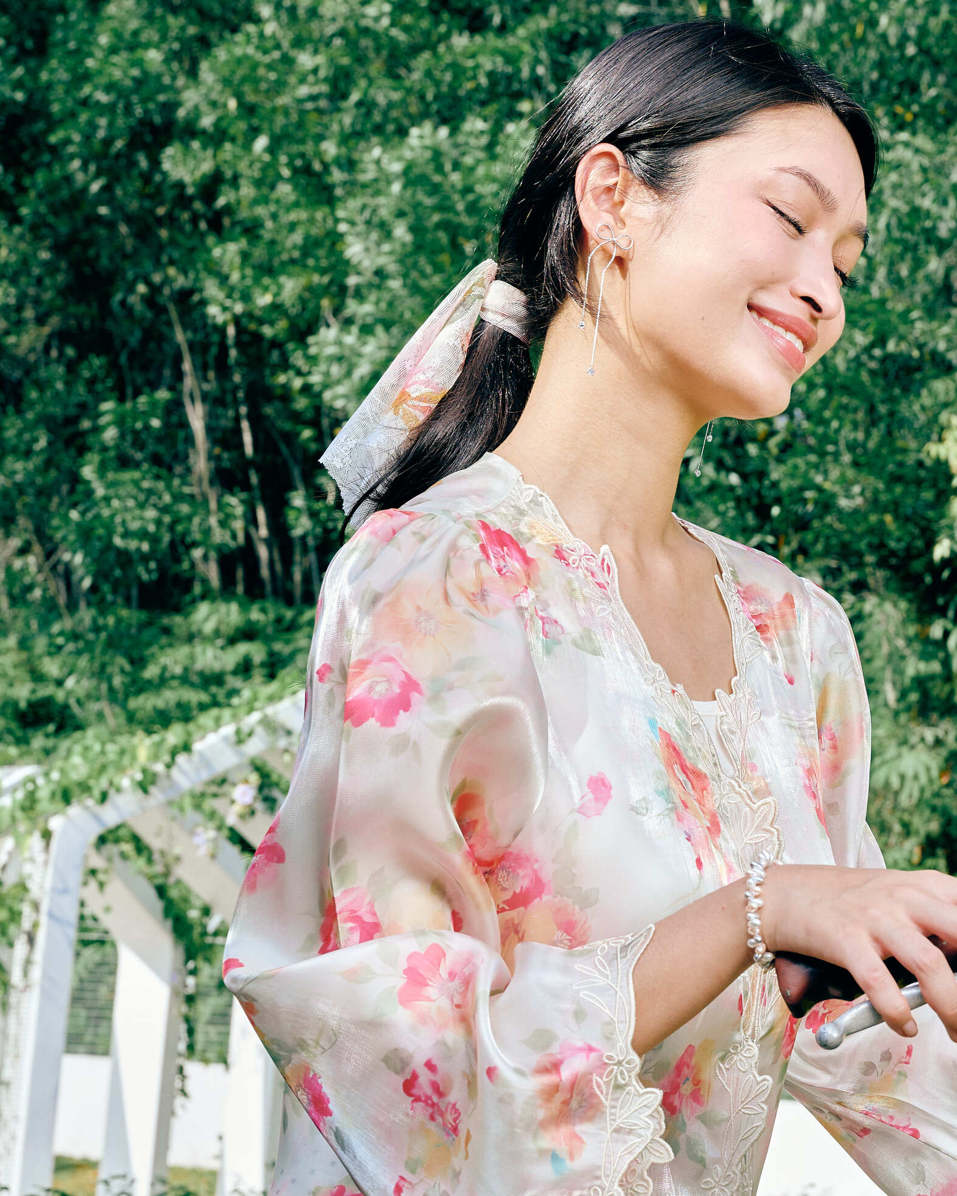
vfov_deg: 21.8
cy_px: 915
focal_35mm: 87
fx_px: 3080
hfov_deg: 17.5
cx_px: 732
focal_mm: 44
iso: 125
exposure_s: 1/125
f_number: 8
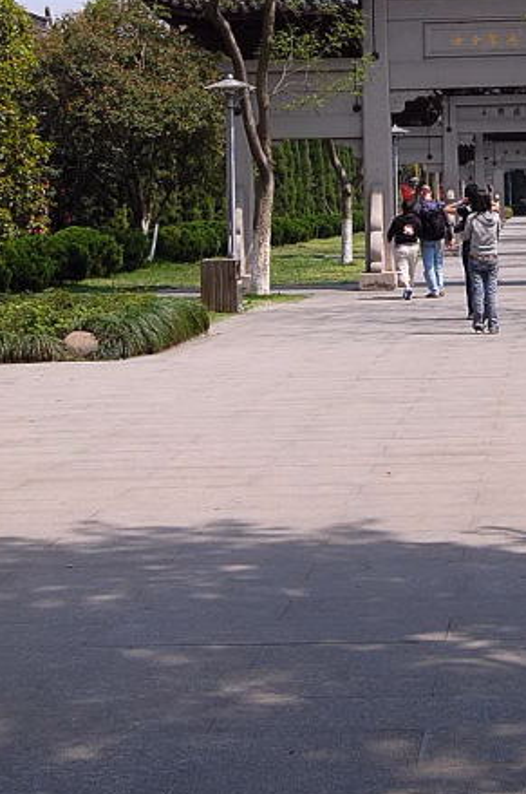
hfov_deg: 14.5
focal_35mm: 93
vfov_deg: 21.7
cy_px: 183
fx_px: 2046
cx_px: 465
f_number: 9
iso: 200
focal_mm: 34
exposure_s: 1/320
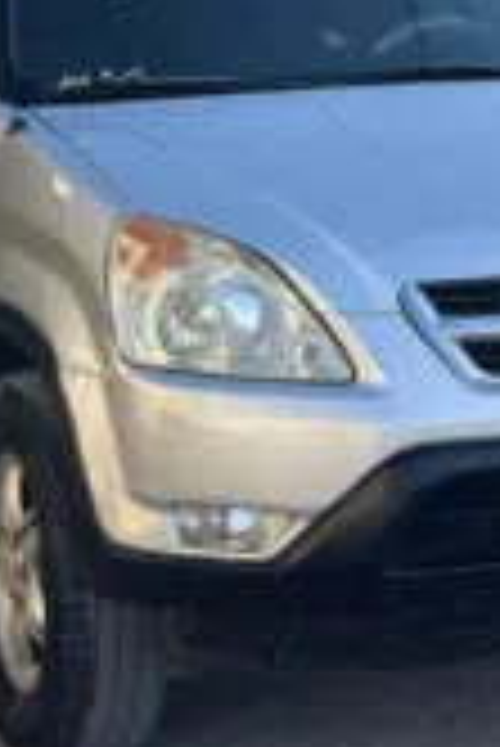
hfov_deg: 11.4
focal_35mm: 120
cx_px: 338
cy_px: -86
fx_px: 2495
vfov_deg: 16.5
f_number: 1.78
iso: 100
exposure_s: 1/4566
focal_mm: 6.86
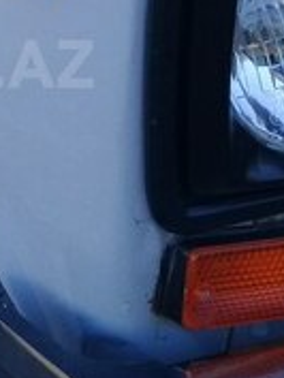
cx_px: -70
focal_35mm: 87
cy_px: 64
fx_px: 951
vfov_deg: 22.1
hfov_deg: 16.2
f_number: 2.2
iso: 50
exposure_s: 1/215
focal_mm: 3.3
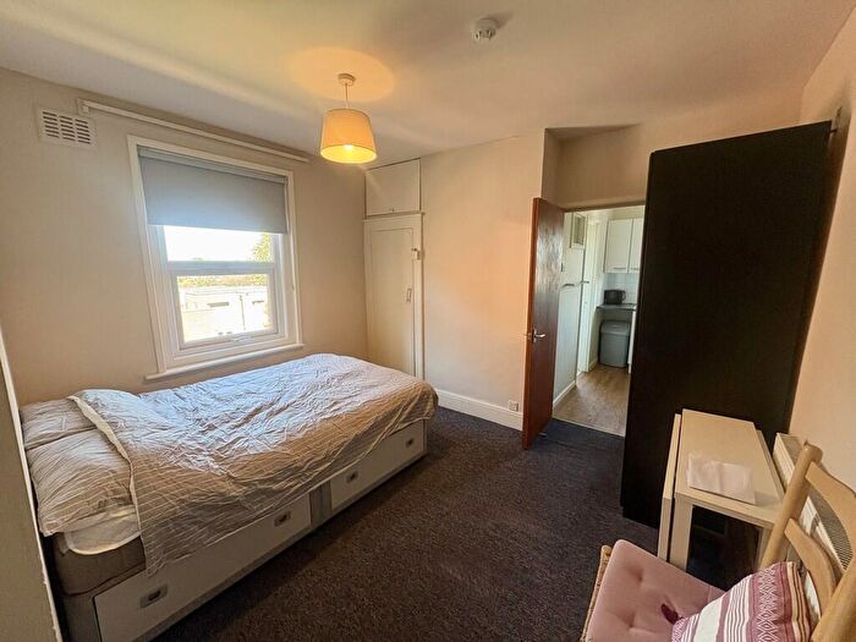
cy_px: 321
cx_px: 428
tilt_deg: -9.5
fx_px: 346
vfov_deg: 85.7
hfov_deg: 102.1
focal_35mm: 14
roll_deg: +0.6
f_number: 2.2
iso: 200
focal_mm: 2.22
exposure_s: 1/94
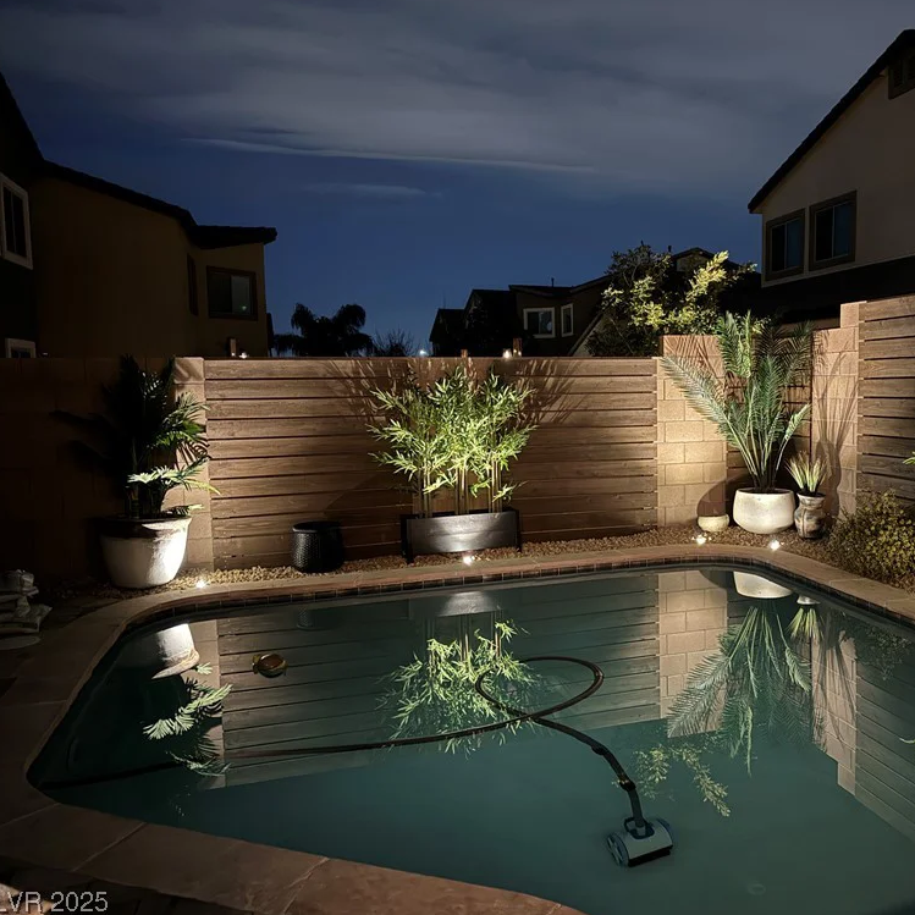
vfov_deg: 55.6
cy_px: 461
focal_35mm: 29
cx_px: 611
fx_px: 867
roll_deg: +1.0
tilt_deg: -5.1
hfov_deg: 54.5
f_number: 1.78
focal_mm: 6.86
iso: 1000
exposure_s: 1/9
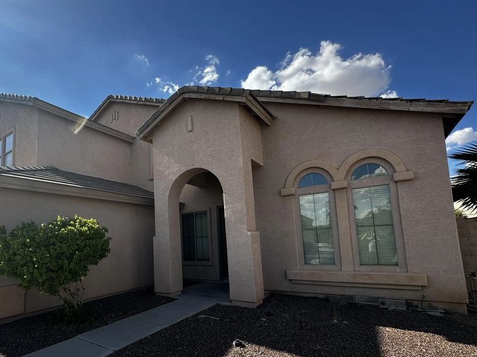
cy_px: 212
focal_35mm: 19
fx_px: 262
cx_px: 195
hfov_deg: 83.8
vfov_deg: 68.1
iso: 40
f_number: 2.2
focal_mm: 2.22
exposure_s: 1/1195
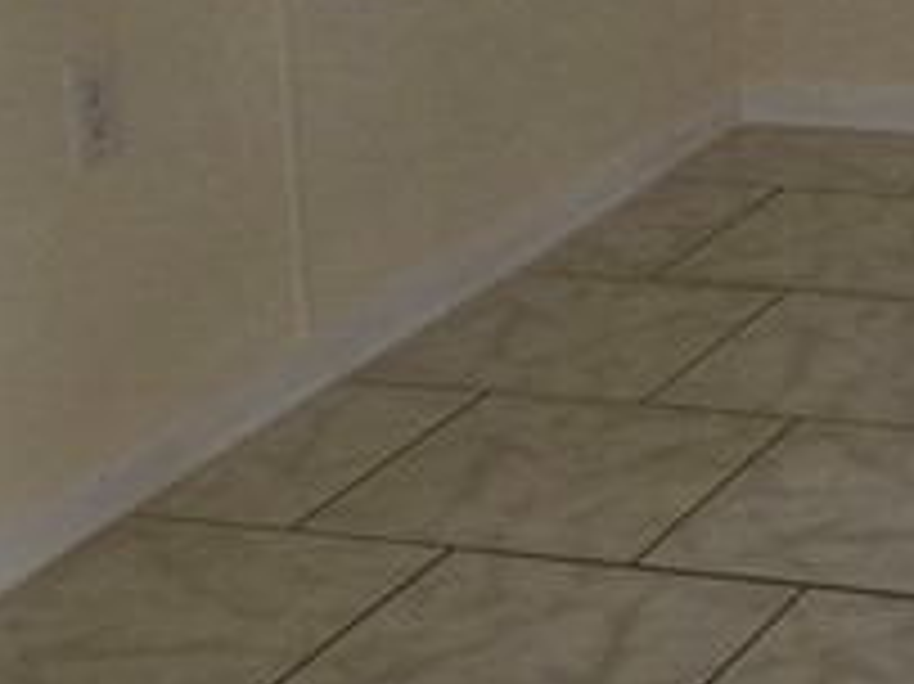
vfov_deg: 12.3
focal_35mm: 116
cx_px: 1144
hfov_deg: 16.2
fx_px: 3061
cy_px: -274
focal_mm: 5.4
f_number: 1.8
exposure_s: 1/60
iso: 800
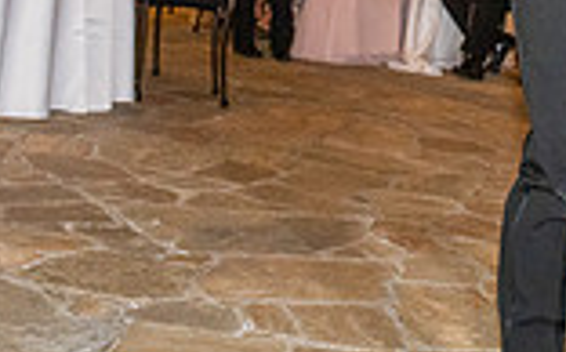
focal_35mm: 91
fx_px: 1402
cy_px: -209
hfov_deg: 22.5
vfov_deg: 13.3
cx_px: 454
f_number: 4
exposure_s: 1/160
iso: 1600
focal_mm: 24
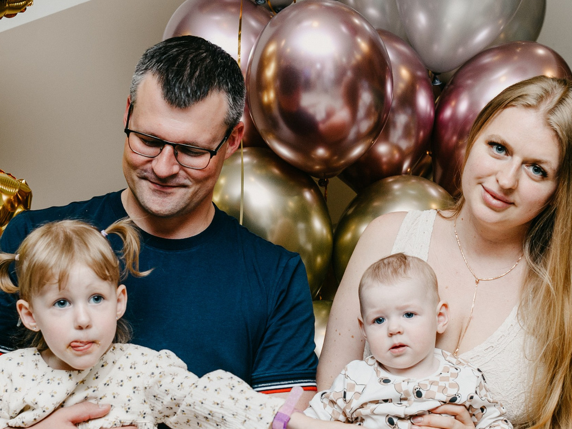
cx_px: 261
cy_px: 313
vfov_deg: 19.5
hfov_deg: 26.0
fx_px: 1239
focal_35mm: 75
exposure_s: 1/160
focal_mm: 30
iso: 125
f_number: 3.5
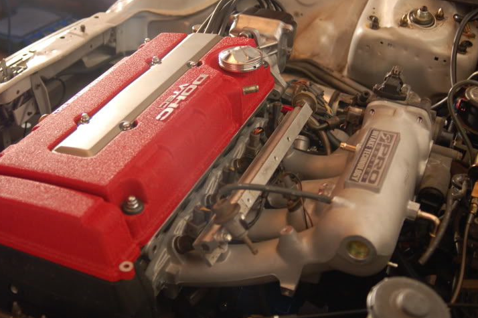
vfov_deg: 28.6
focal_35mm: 47
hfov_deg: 41.9
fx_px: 624
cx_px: 216
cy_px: 142
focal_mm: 28
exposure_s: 1/15
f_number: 3.3
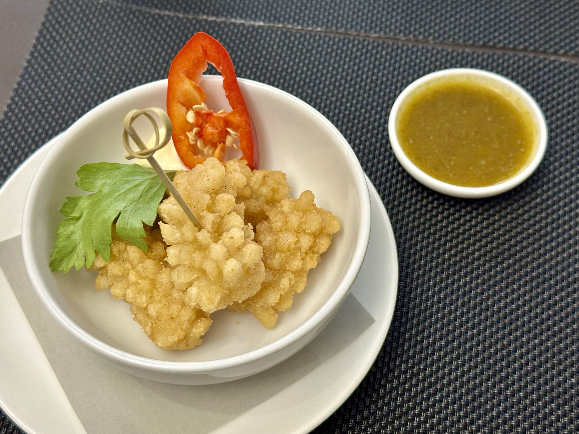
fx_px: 803
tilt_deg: -57.3
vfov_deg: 30.3
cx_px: 290
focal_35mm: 48
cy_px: 217
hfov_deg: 39.7
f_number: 1.78
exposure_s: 1/60
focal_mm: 6.86
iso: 160
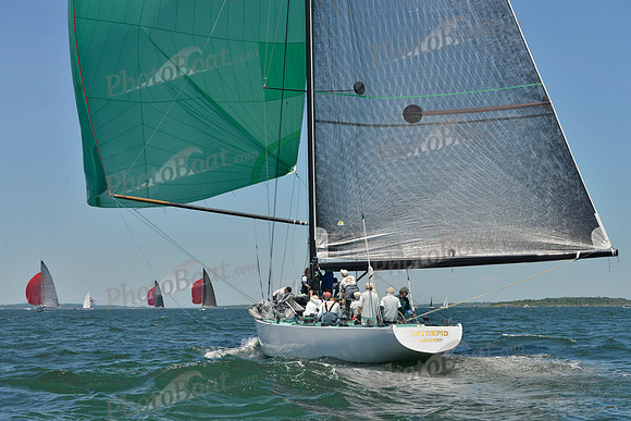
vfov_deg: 19.5
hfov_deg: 28.8
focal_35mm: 70
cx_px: 316
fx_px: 1227
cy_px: 210
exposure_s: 1/1250
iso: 280
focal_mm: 70
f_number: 9
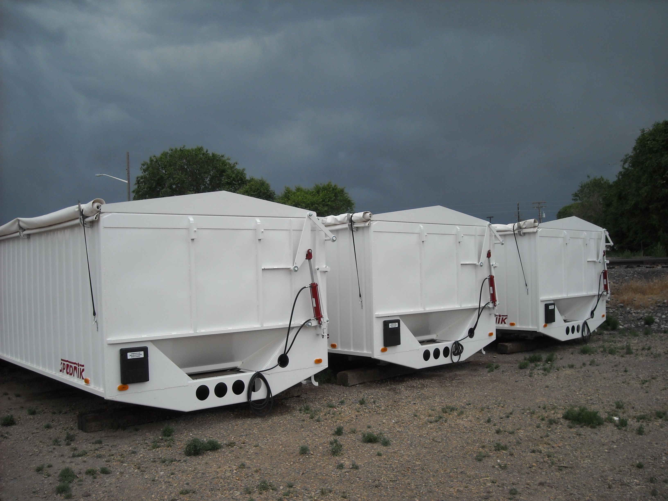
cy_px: 250
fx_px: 675
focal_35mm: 35
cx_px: 334
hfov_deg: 52.6
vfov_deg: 40.7
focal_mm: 5.7
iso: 64
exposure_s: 1/272
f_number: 5.6
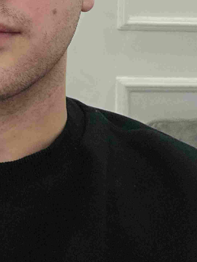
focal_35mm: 69
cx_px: -15
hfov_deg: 20.4
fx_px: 523
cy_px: -52
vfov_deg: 25.3
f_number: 2.2
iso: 640
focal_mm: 3.3
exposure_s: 1/33
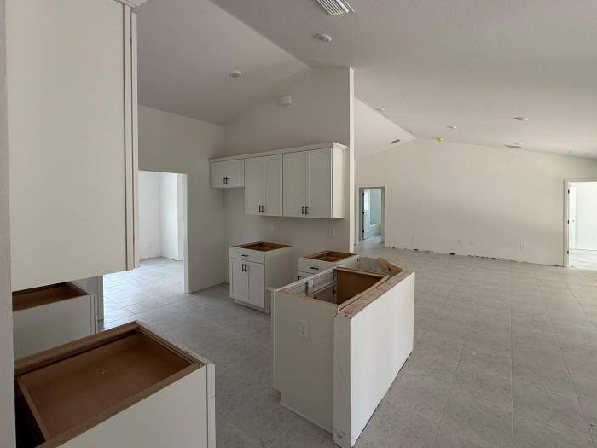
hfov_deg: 94.3
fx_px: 276
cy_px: 205
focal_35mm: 16
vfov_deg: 77.9
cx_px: 320
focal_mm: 2.22
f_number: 2.2
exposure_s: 1/121
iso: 100
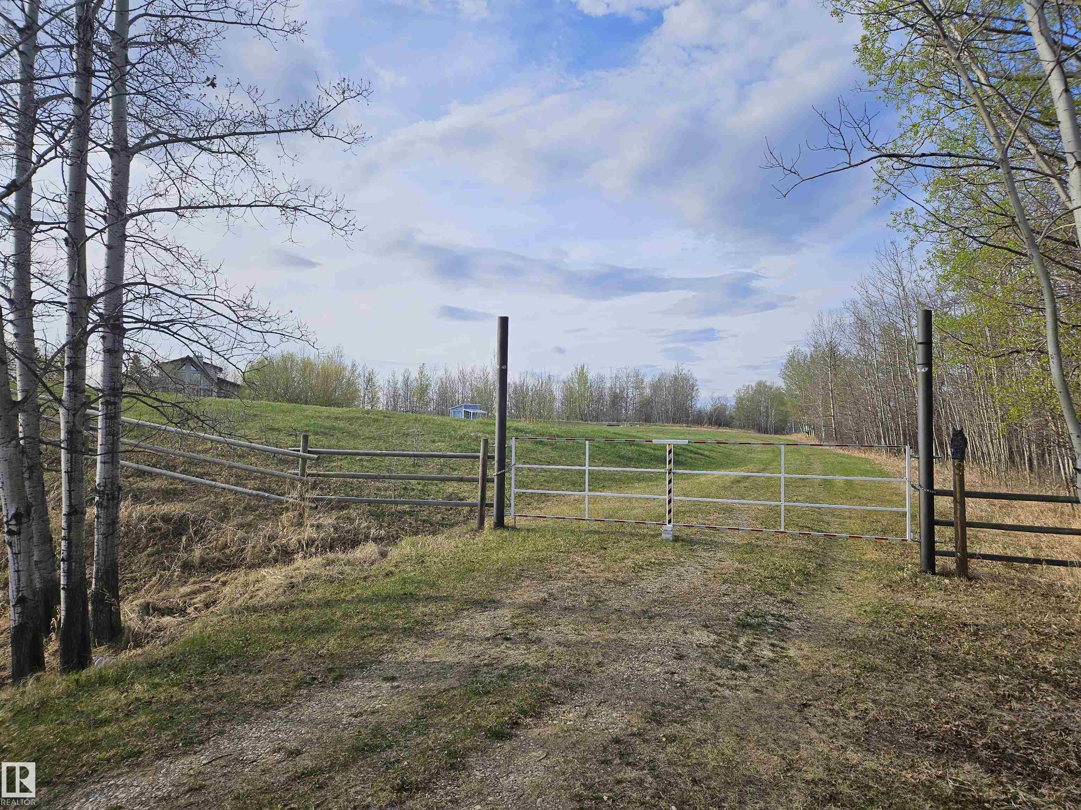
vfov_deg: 58.9
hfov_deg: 73.9
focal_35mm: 23
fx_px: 718
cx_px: 540
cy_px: 405
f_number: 1.8
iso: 25
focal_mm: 5.4
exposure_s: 1/1623
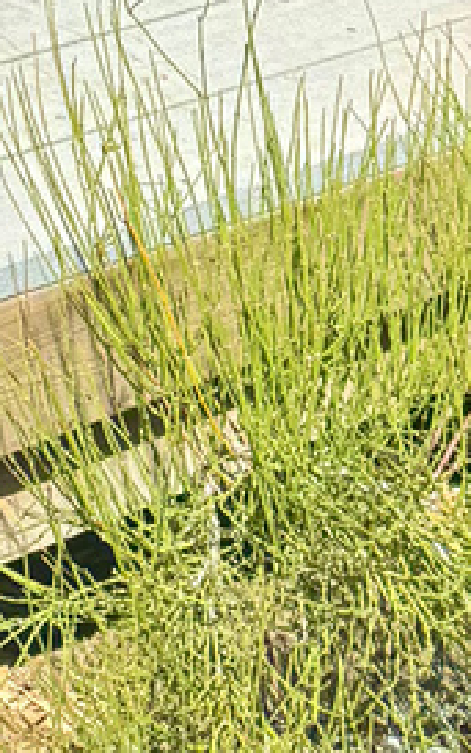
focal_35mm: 143
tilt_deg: -4.1
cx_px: -854
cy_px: -1007
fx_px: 2932
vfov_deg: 12.0
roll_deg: -0.5
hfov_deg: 8.1
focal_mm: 6.76
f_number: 1.78
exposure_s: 1/2703
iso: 80
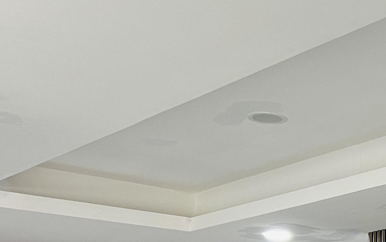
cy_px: 297
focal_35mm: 86
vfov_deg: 14.7
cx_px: 534
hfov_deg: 21.3
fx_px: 905
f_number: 1.5
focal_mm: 5.7
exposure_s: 1/50
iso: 64
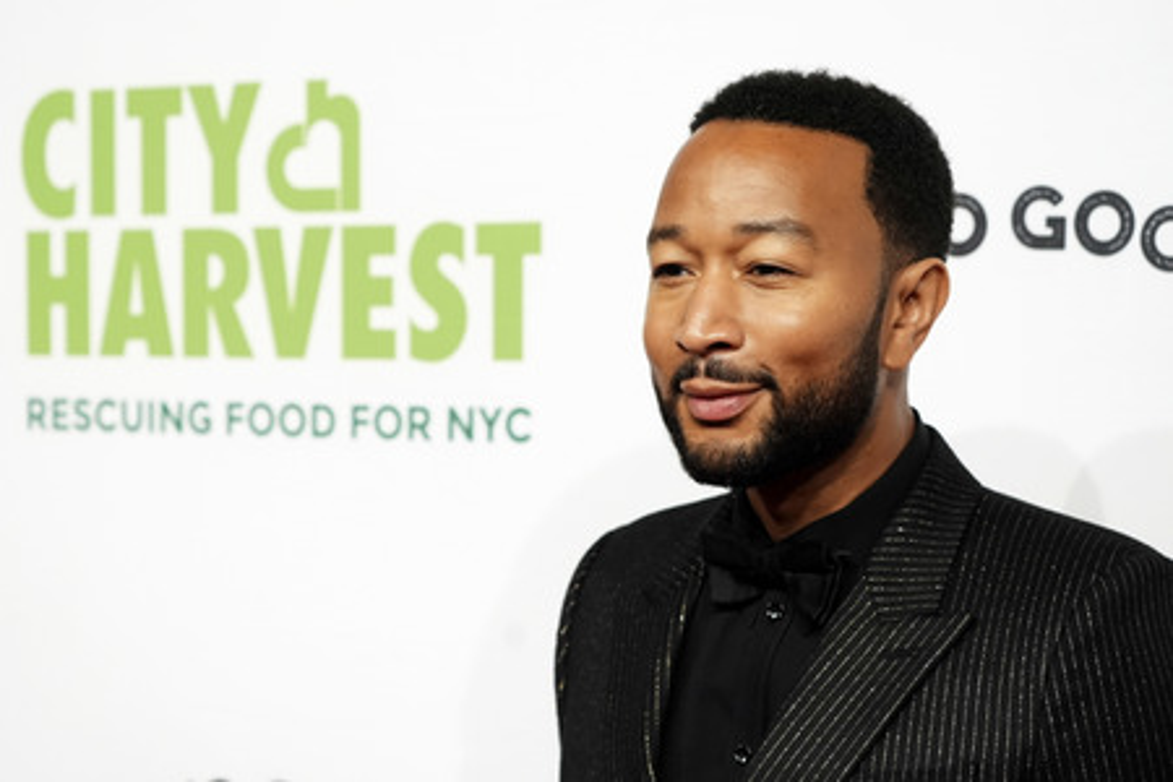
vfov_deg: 13.7
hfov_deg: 20.4
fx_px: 3258
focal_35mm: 100
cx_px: 586
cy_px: 391
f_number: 5.6
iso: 6400
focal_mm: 100
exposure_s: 1/400
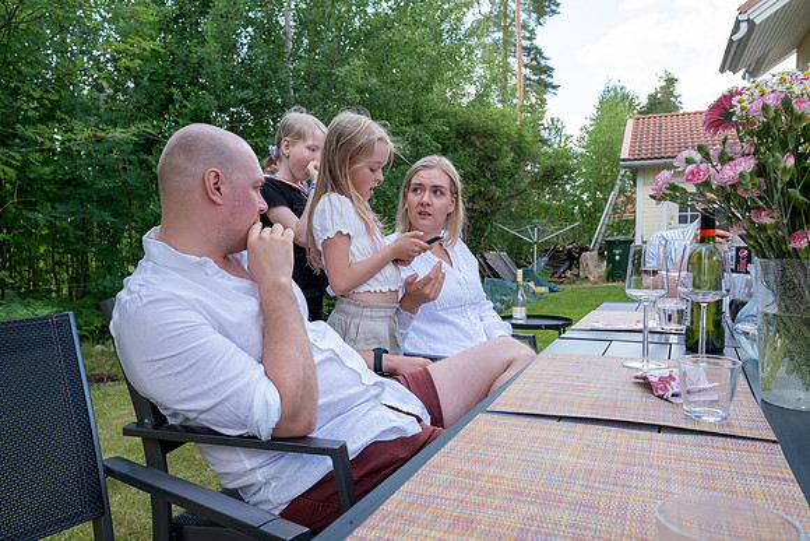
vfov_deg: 48.8
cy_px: 298
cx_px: 364
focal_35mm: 26
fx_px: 594
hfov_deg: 68.4
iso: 500
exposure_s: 1/250
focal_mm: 16
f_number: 5.6
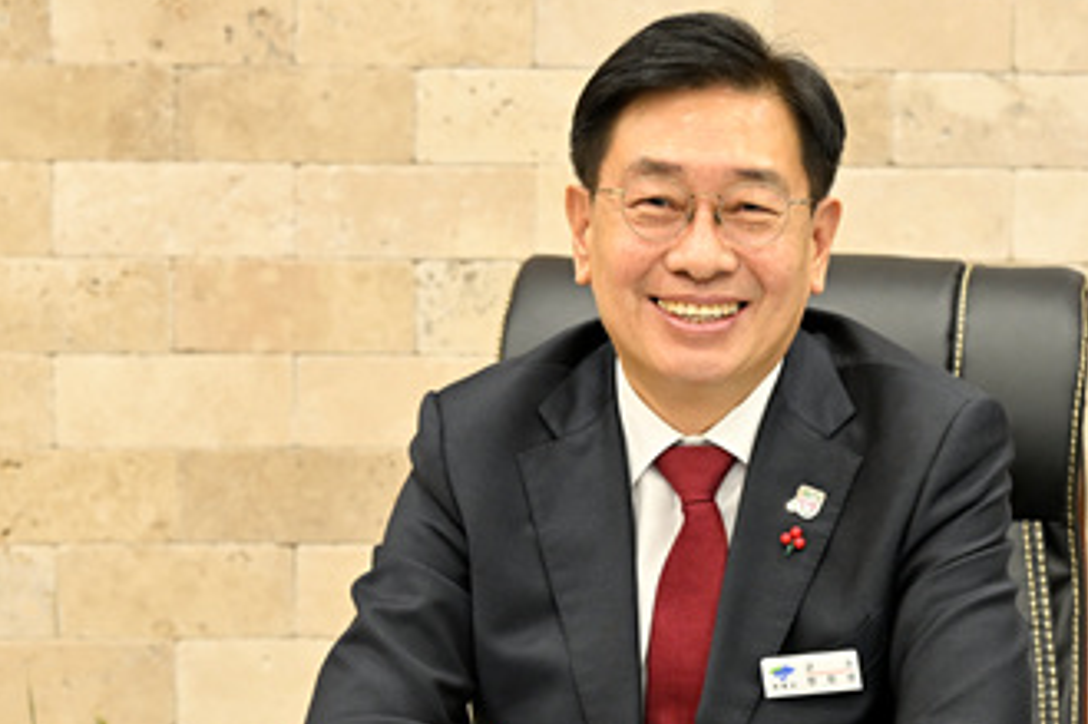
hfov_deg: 14.0
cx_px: 741
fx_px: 4410
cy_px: 537
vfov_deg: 9.4
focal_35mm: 146
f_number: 4.5
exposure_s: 1/125
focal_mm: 74
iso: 1000
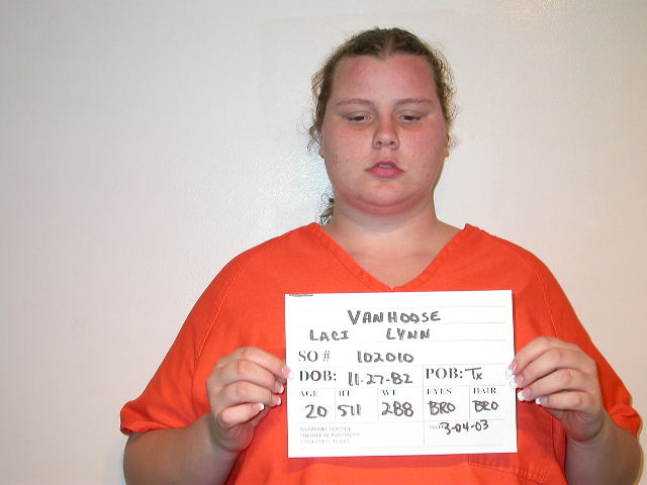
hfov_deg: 33.8
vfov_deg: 25.7
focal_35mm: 57
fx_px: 1065
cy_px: 242
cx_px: 324
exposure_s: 1/60.3
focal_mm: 11.8
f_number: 3
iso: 100
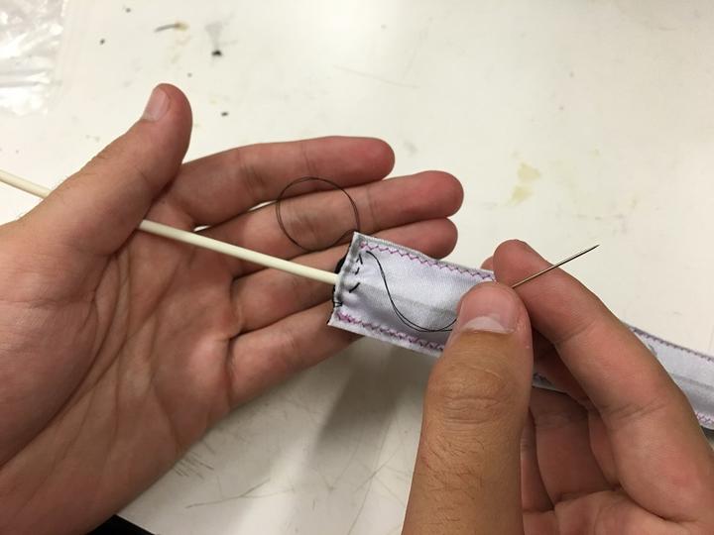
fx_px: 598
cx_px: 357
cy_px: 268
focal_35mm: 29
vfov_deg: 48.2
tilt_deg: -58.4
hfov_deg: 61.7
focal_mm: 4.15
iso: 125
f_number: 2.2
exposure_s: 1/30
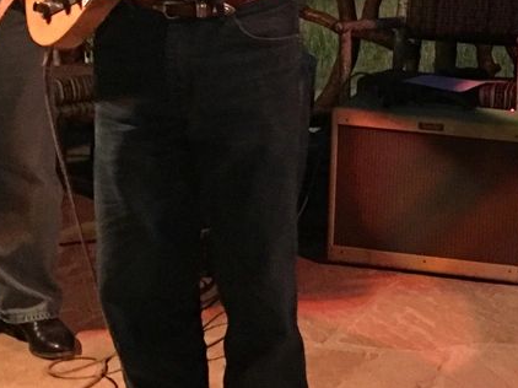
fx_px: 1481
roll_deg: -2.2
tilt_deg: -9.1
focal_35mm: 99
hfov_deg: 19.2
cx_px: 534
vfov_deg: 14.7
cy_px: 22
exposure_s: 1/4
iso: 250
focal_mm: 4.15
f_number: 2.2
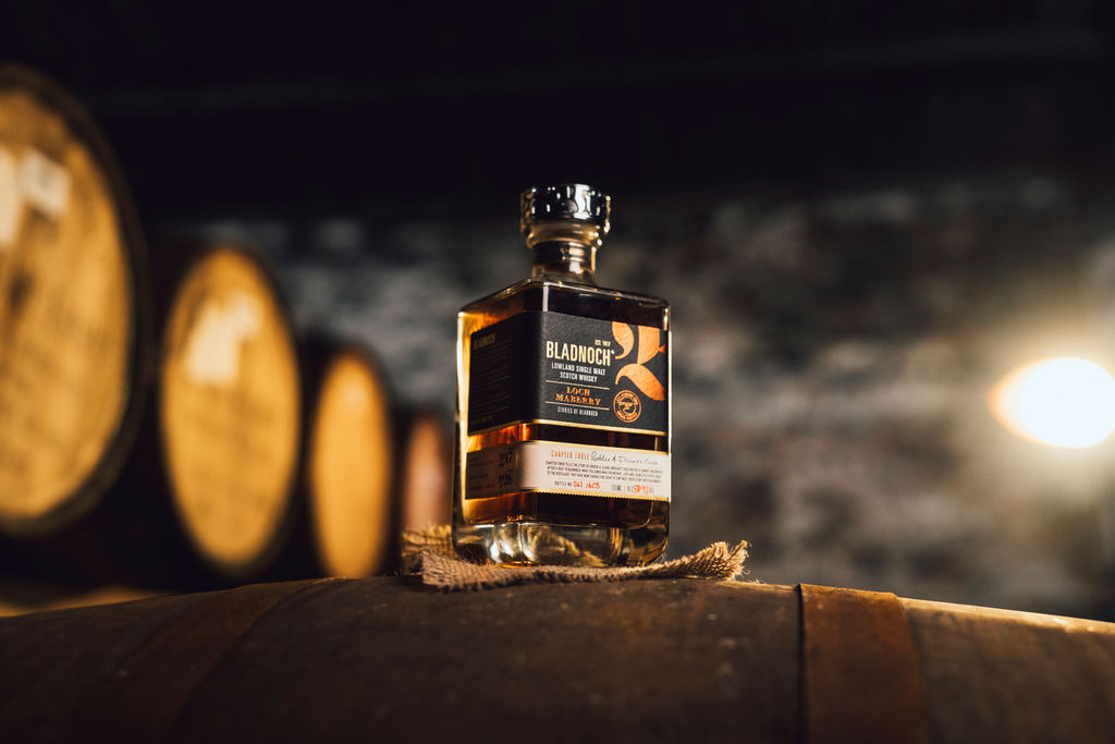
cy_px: 355
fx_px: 1202
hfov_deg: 49.7
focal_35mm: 39
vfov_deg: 34.4
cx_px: 589
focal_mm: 36
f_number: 2
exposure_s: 1/800
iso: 1250
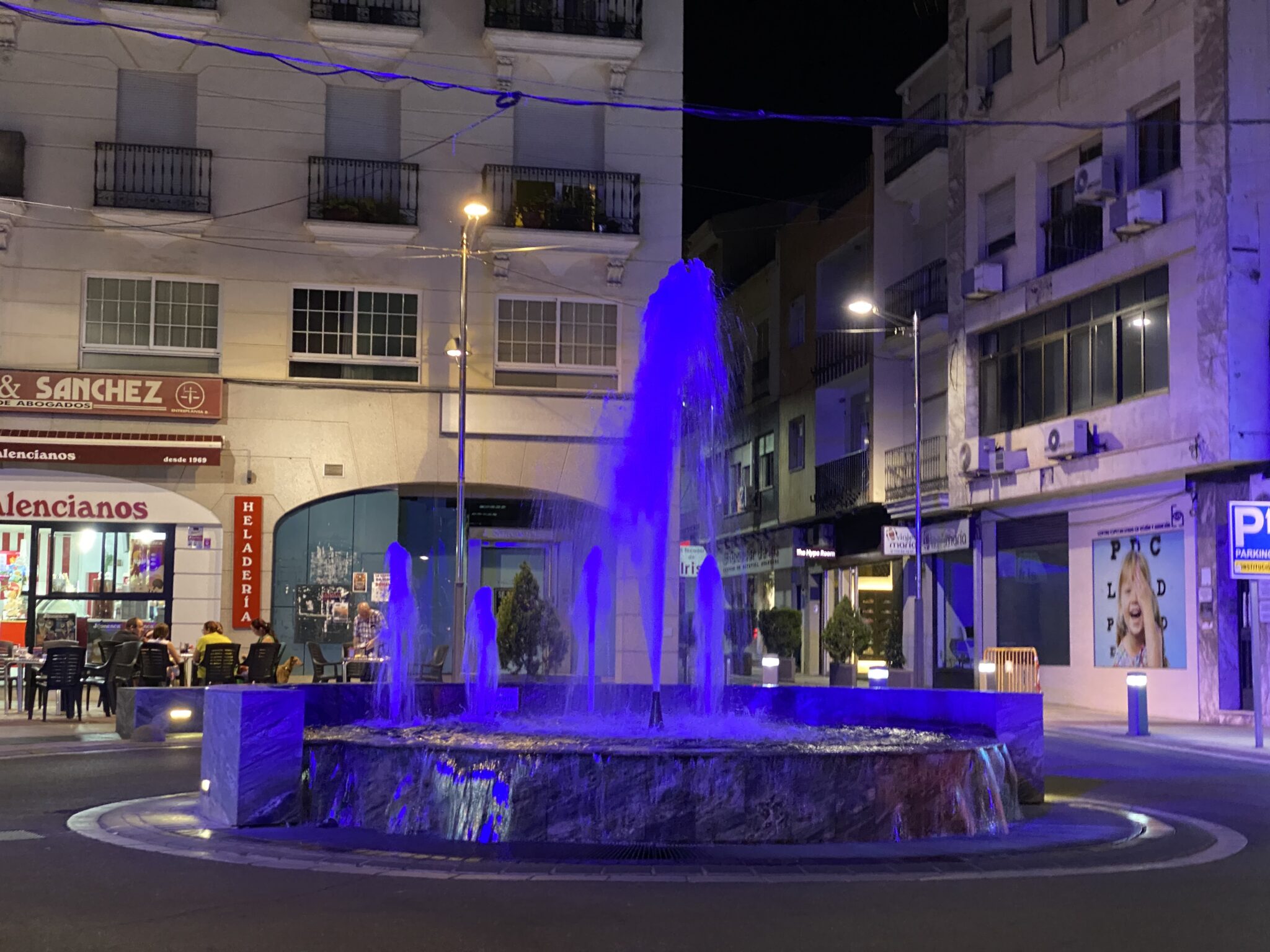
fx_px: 1908
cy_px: 476
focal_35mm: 52
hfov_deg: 36.8
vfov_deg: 28.0
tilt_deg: +5.0
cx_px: 635
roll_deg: -0.8
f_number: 2
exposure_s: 1/25
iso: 500
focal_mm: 6
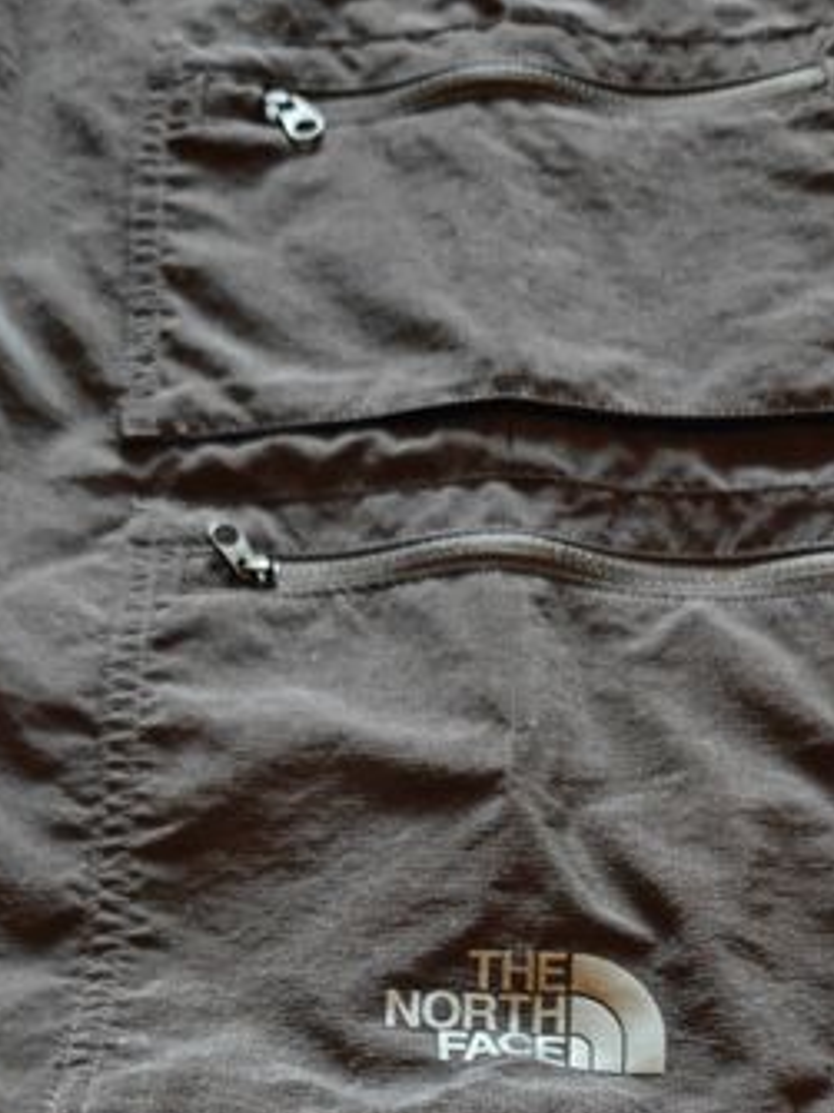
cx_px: 435
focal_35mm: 55
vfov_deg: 31.7
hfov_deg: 26.5
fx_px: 1768
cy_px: 1166
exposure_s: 1/33
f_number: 1.6
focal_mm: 6.06
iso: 800
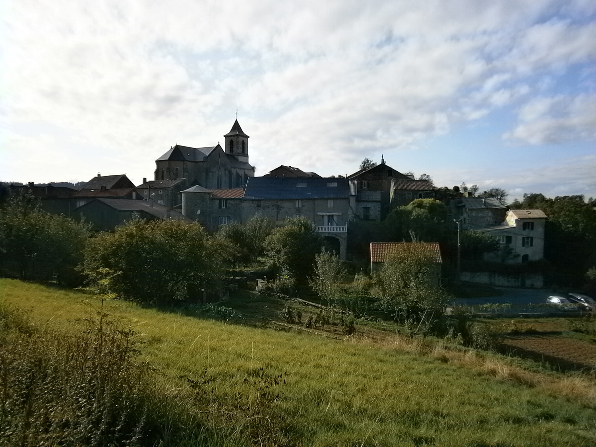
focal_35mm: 26
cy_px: 224
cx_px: 298
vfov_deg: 53.1
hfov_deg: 67.3
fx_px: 448
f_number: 8
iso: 80
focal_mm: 4.7
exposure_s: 1/250
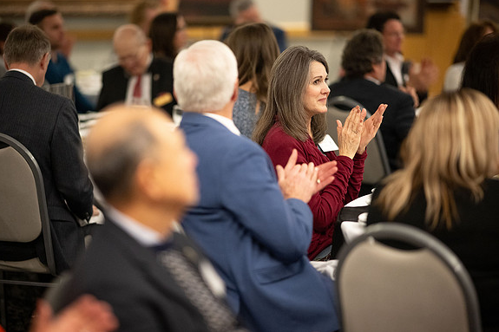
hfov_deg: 19.3
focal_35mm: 106
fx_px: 1469
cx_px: 248
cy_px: 165
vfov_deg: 12.9
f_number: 1.4
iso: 4000
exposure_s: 1/400
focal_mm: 105
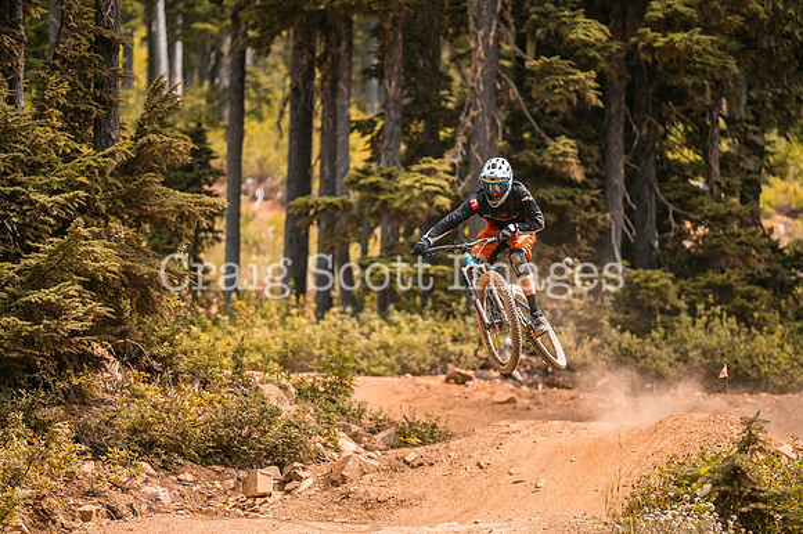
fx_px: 4347
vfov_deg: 7.0
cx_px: 402
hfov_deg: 10.6
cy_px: 267
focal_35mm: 195
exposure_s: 1/1600
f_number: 2.8
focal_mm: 195
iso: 280
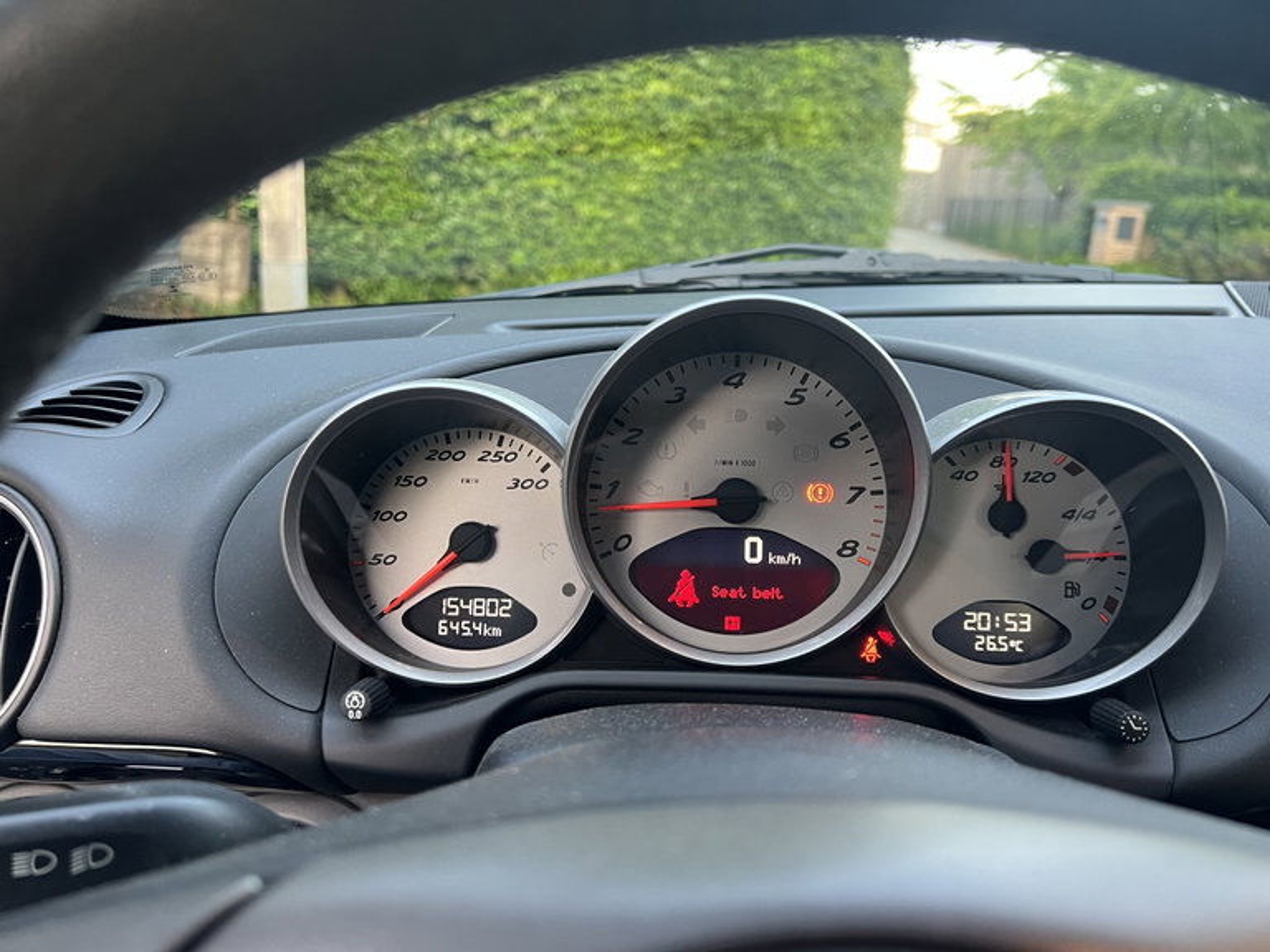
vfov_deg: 53.1
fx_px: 954
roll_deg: -3.8
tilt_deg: -16.9
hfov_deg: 67.3
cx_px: 635
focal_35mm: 26
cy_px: 476
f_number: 1.5
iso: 125
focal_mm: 5.7
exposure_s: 1/70
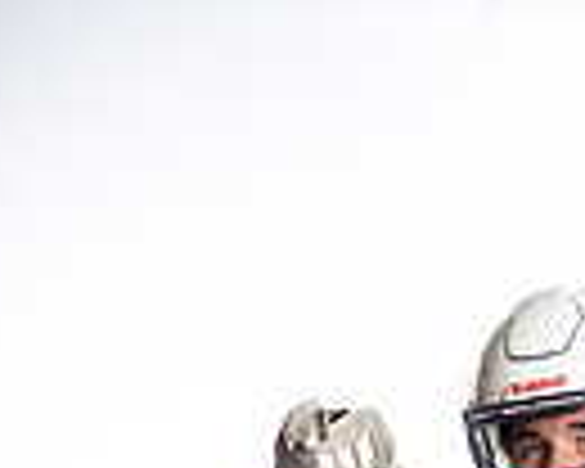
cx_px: 603
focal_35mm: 162
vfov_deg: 8.9
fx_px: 2805
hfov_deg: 11.8
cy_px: 1004
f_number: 8
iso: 800
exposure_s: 1/250
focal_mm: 50
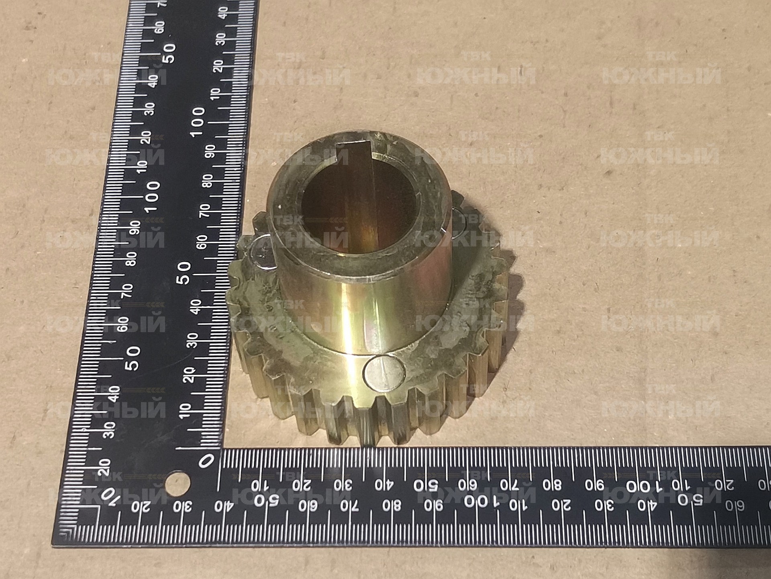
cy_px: 290
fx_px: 579
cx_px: 386
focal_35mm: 26
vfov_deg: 53.1
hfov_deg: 67.3
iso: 320
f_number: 1.4
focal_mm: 4.66
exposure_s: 1/100
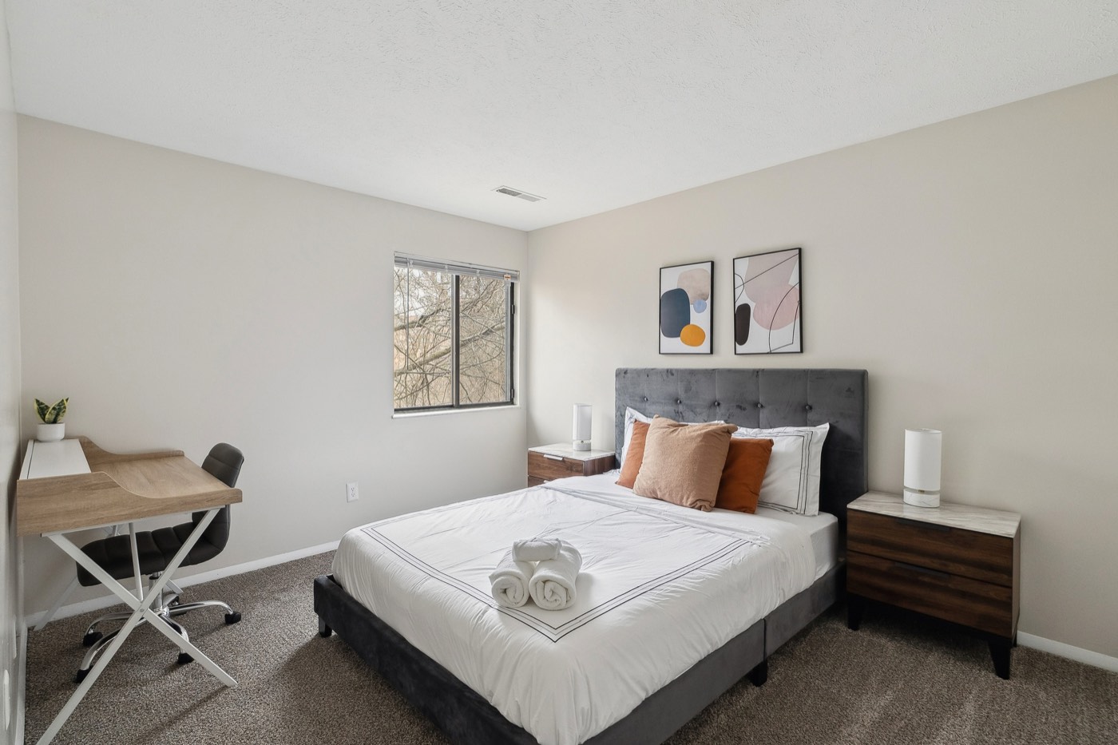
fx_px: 497
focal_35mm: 16
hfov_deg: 96.7
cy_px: 372
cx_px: 559
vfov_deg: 73.7
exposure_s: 1/20
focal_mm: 16
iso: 800
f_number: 5.6
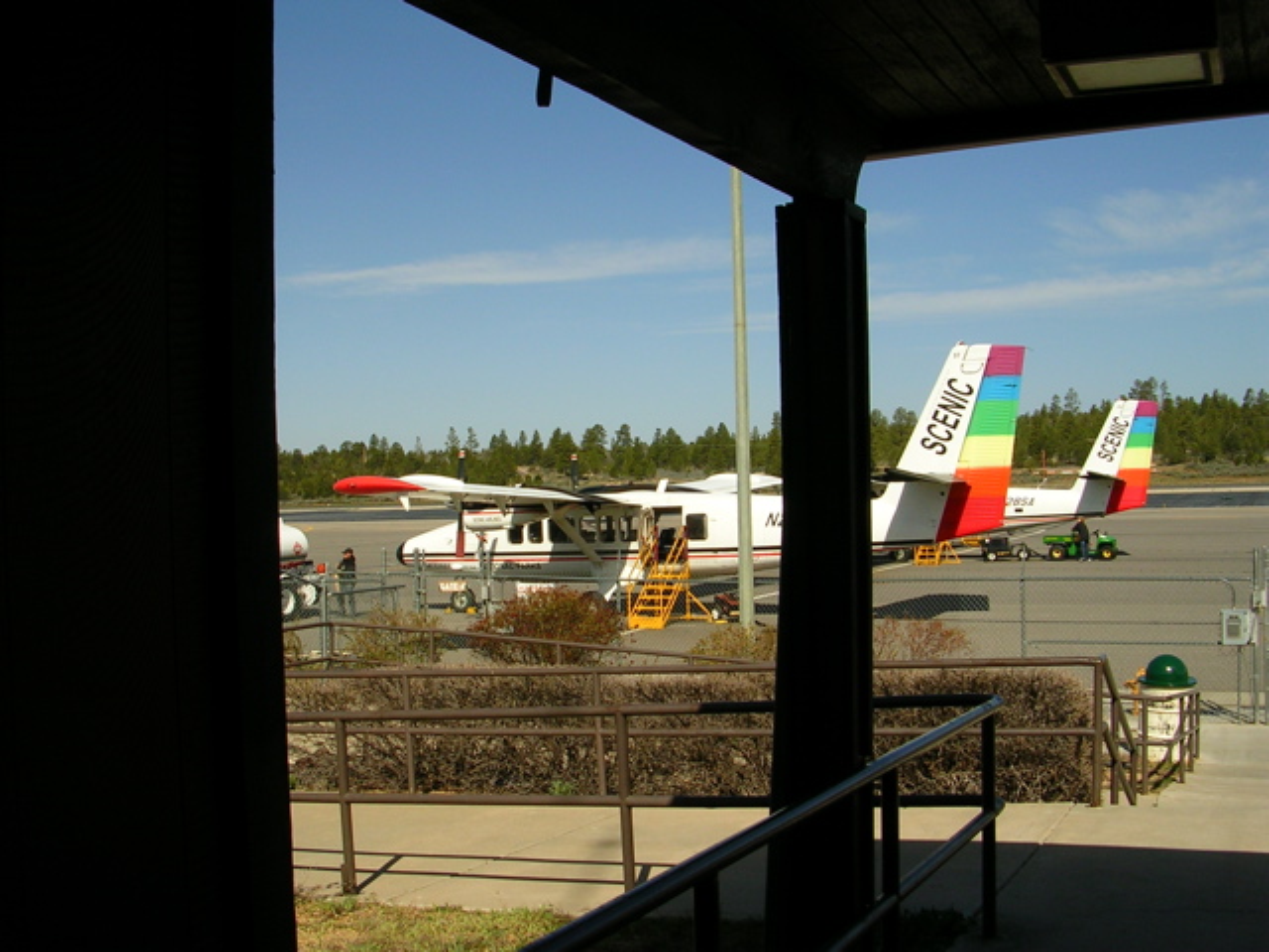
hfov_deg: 49.0
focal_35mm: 38
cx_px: 634
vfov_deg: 37.7
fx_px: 1393
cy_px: 476
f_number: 5.6
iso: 50
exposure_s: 1/440
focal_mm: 5.8
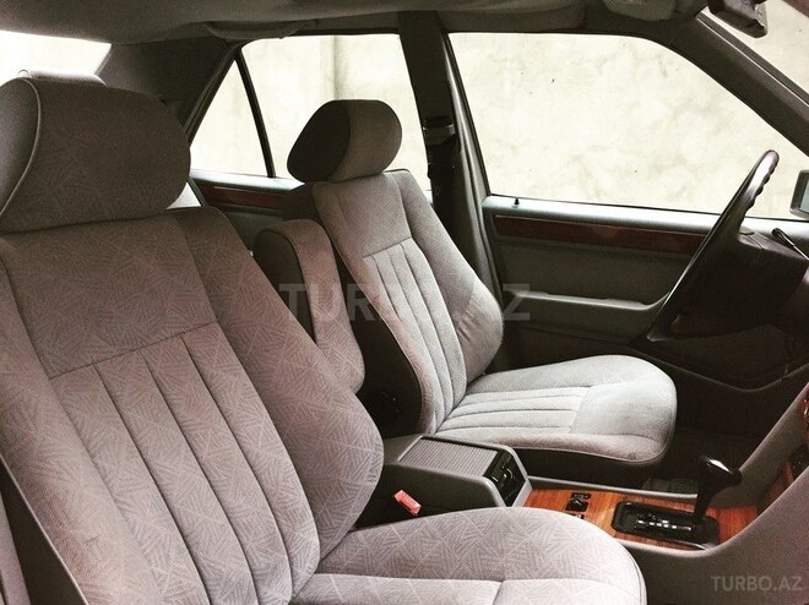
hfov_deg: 61.7
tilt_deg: -15.2
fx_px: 677
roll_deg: -1.1
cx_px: 404
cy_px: 302
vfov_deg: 48.2
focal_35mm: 29
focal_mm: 4.15
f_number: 2.2
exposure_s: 1/33
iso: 64
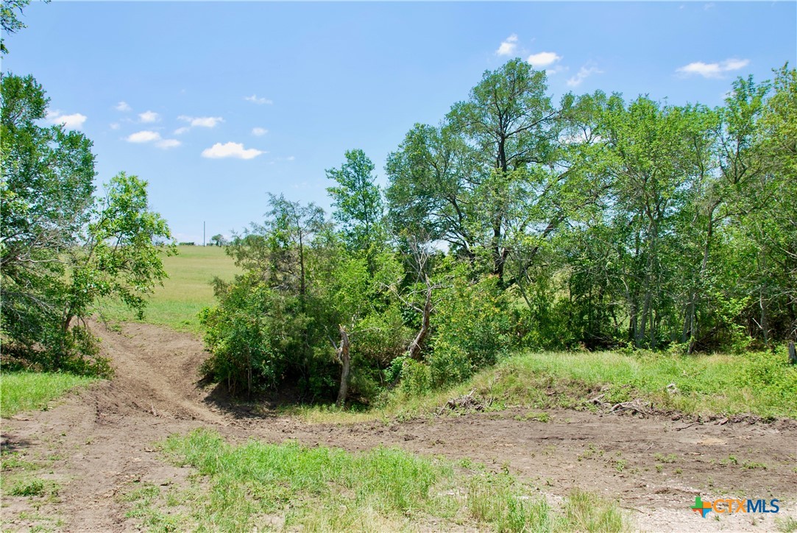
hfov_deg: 51.2
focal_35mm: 38
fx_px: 831
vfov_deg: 35.6
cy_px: 266
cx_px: 398
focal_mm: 25
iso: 100
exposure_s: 1/200
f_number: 7.1
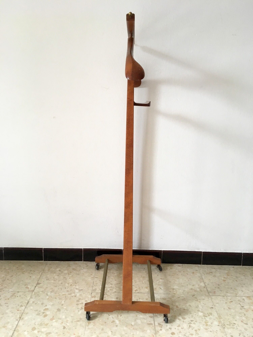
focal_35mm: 29
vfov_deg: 61.7
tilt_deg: -12.5
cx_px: 126
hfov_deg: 48.2
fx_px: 283
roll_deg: -0.3
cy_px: 168
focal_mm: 4.15
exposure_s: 1/33
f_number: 2.2
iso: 64
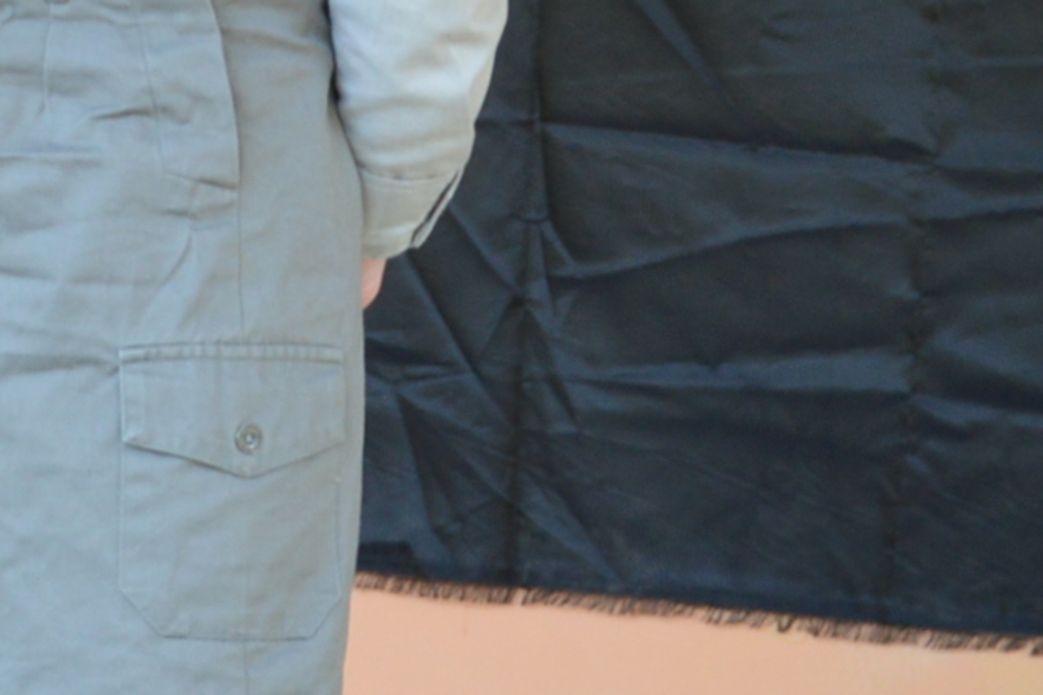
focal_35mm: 272
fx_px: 7880
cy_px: -24
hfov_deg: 7.4
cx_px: -813
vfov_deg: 5.0
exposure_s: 1/40
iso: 400
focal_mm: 40
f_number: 4.5
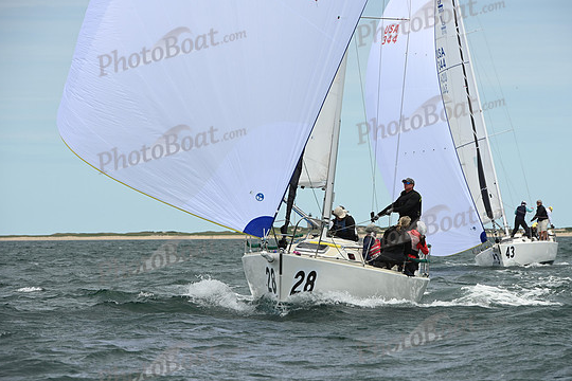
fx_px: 3416
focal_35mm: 215
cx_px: 302
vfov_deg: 6.4
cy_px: 187
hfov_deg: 9.6
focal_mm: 200
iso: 320
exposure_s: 1/1000
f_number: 9
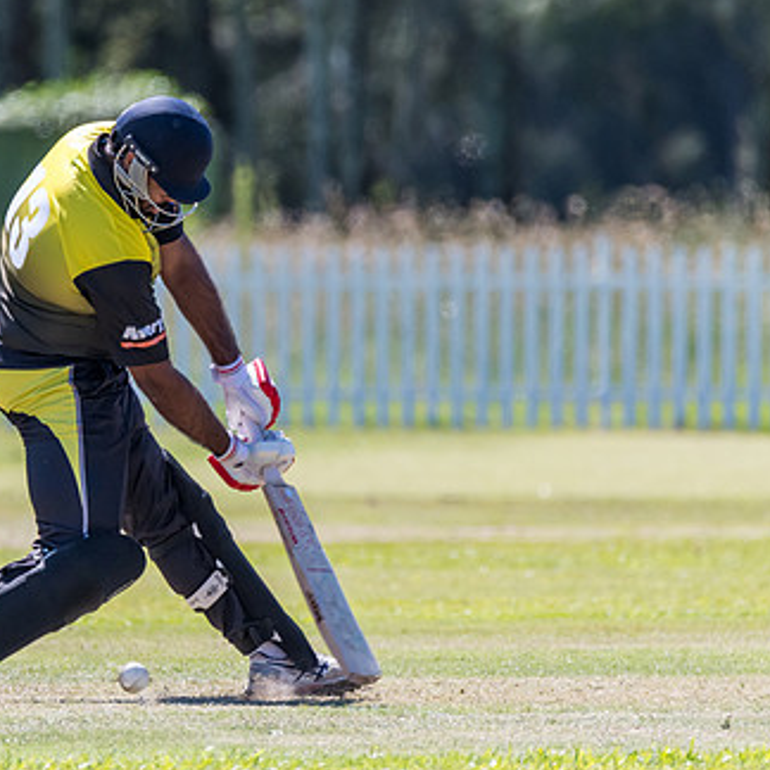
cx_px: 213
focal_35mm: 1070
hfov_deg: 1.6
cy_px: 291
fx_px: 26928
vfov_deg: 1.6
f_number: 6.3
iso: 1000
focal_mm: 600
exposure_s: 1/2000
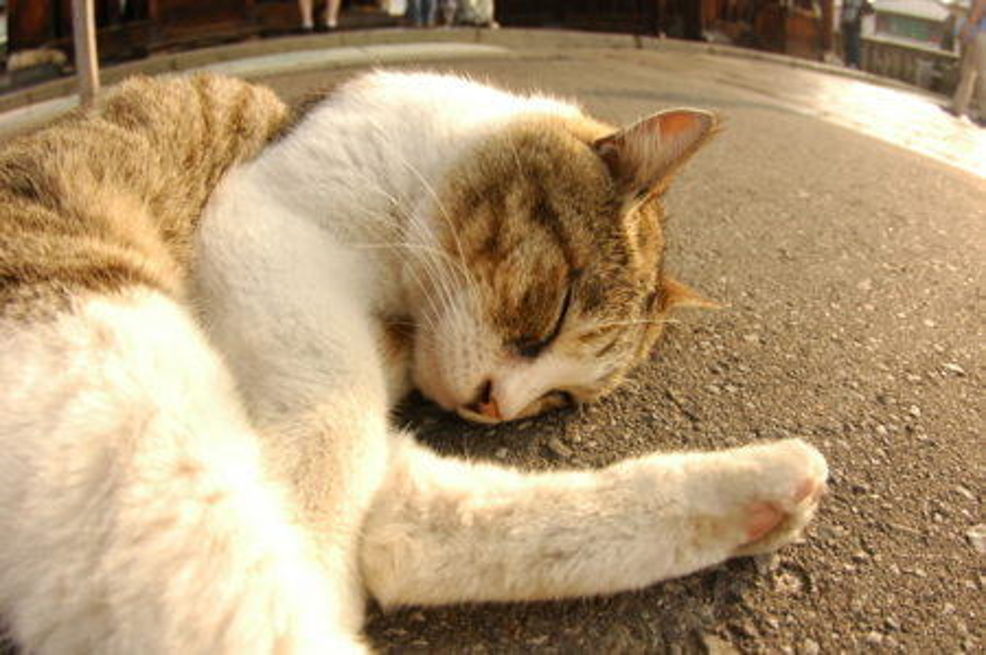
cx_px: 493
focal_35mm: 21
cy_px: 328
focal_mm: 14
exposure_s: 1/200
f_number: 7.1
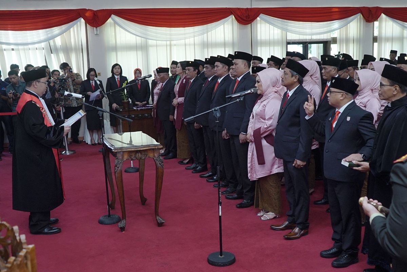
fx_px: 475
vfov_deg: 31.9
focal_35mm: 42
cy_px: 136
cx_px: 204
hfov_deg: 46.4
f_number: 3.5
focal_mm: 28
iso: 1250
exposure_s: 1/100
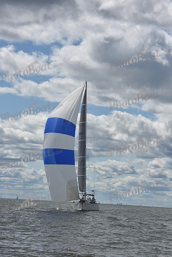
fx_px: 788
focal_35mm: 110
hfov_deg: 12.5
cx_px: 86
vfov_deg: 18.6
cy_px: 128
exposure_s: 1/800
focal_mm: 110
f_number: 13
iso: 250
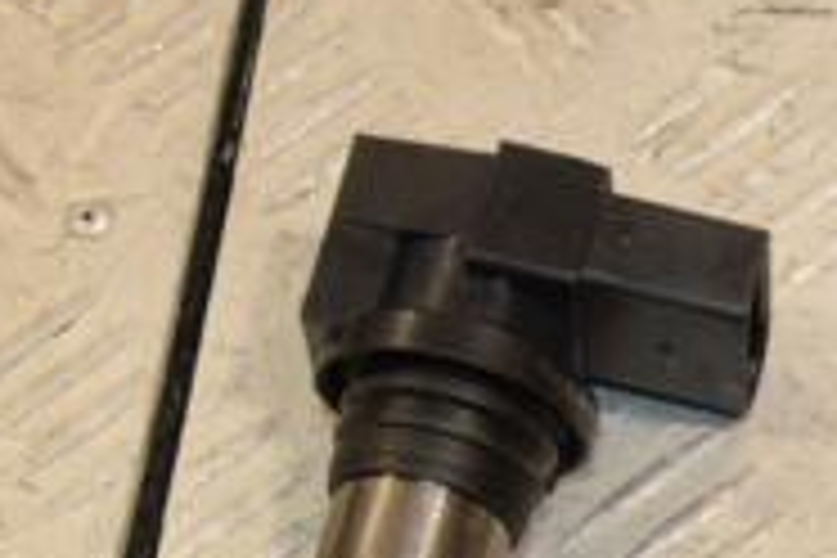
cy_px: 770
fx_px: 3943
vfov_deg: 8.0
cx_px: 1332
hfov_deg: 11.5
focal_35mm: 170
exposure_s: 1/200
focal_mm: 35
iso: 800
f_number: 9
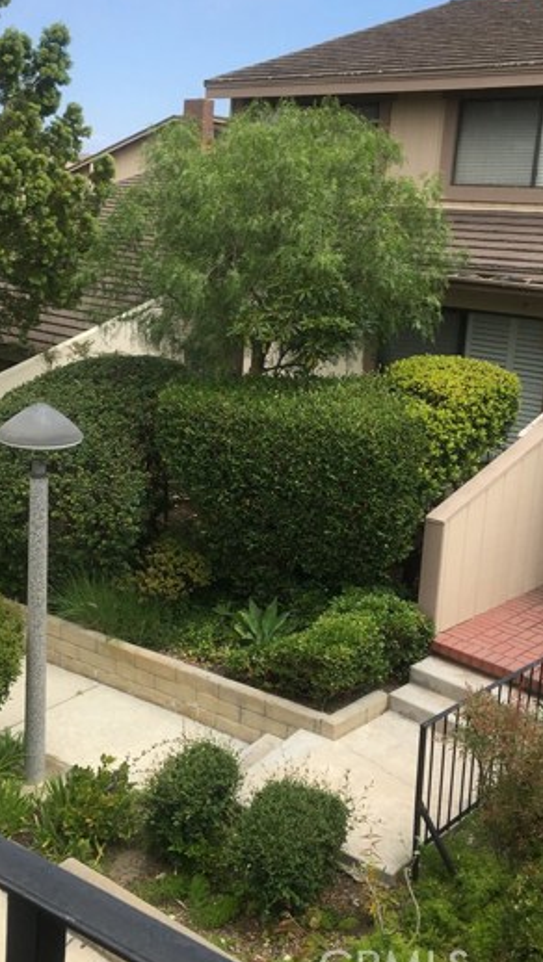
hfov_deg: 30.3
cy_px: 399
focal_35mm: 39
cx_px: 190
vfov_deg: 51.3
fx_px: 997
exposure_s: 1/1131
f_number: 2.2
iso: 25
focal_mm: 4.15
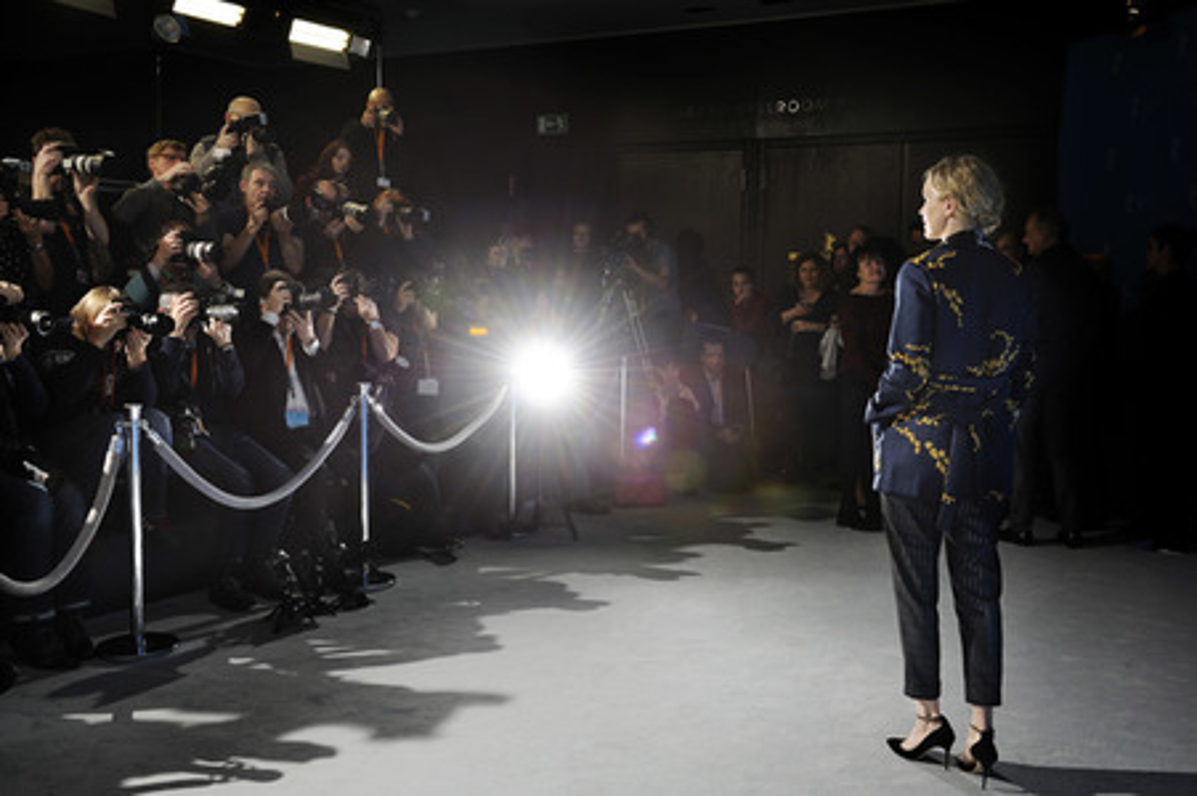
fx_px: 1196
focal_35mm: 36
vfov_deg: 36.8
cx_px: 598
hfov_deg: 53.2
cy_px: 398
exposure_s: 1/200
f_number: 5
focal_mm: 36
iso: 200
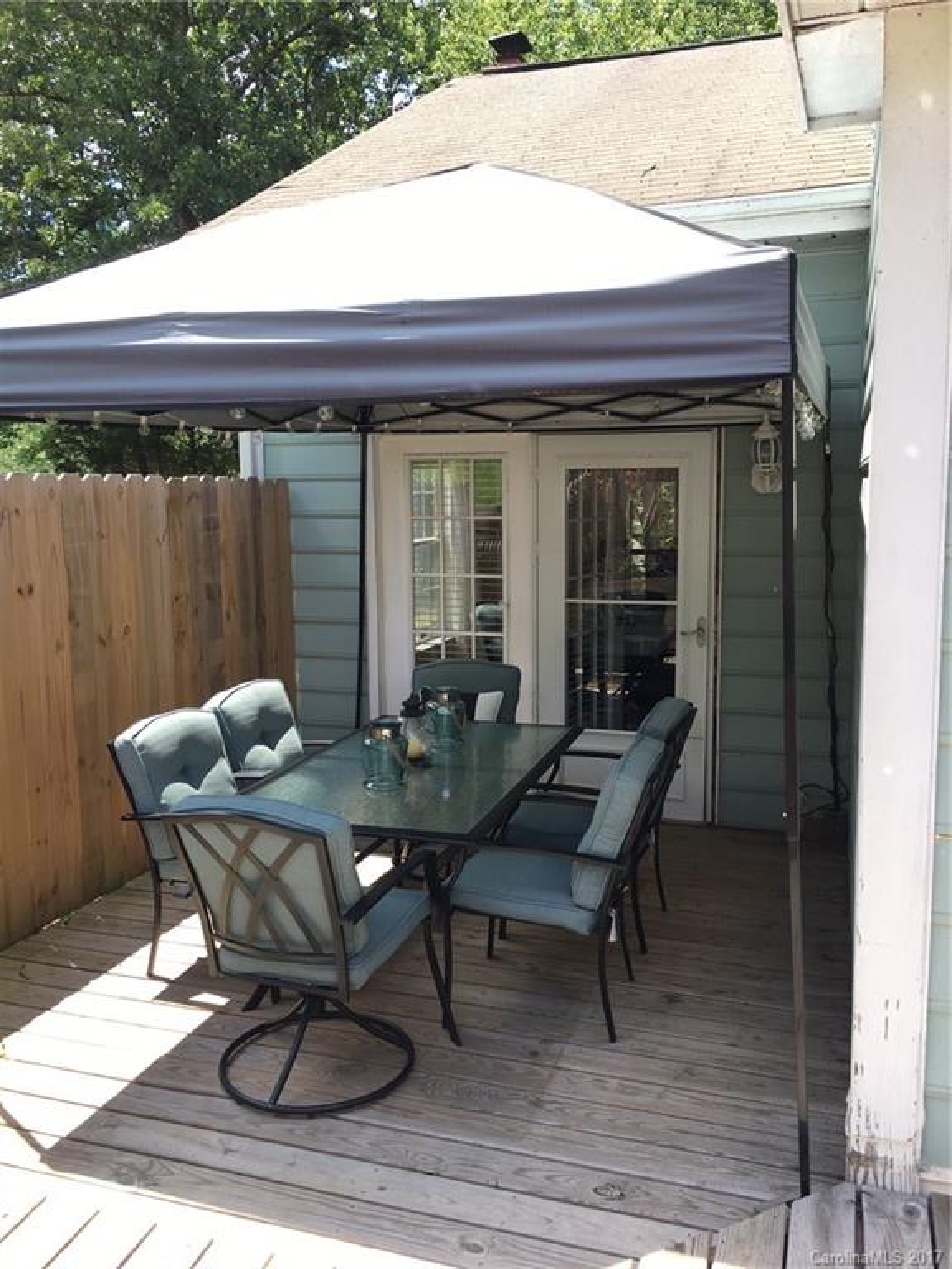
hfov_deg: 48.2
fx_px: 1063
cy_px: 634
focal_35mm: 29
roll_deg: +0.7
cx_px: 476
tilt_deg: -7.3
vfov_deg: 61.7
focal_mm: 4.15
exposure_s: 1/286
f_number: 2.2
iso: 25
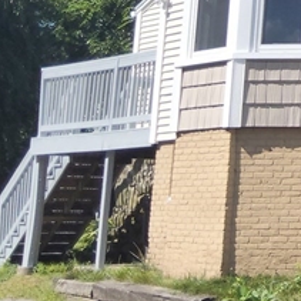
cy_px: -80
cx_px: 552
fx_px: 1053
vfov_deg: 15.6
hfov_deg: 14.3
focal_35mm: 107
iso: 32
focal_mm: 3.08
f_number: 2
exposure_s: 1/1252
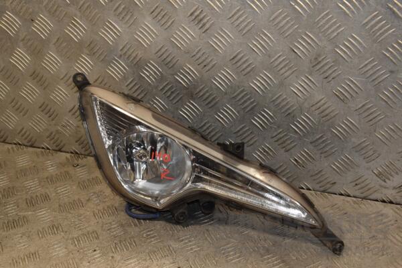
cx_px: 201
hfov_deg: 35.1
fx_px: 636
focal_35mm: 57
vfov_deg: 23.8
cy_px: 134
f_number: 5.6
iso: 800
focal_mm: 38
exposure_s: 1/200
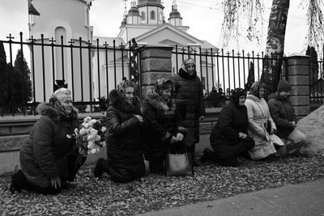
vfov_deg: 37.9
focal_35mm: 35
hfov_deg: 54.4
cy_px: 108
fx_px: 315
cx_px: 162
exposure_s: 1/500
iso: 1400
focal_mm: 35
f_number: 8
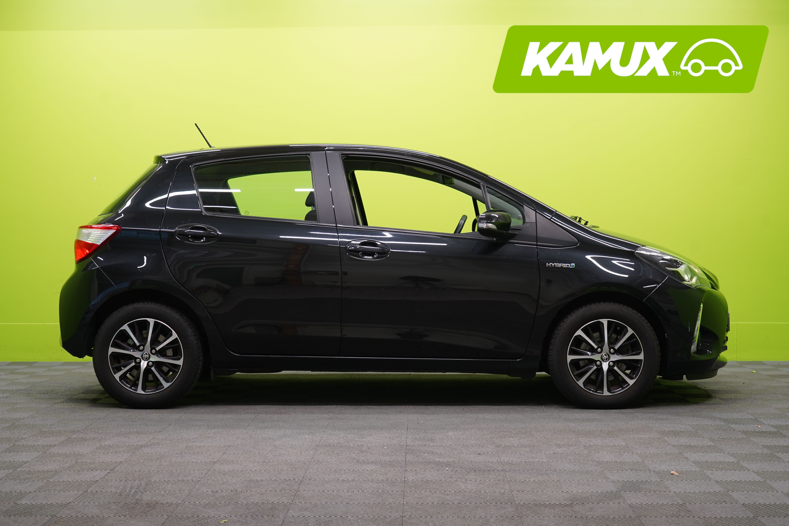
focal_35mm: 53
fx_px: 1161
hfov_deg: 37.5
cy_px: 263
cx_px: 394
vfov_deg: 25.5
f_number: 5
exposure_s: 1/25
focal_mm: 53
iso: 400
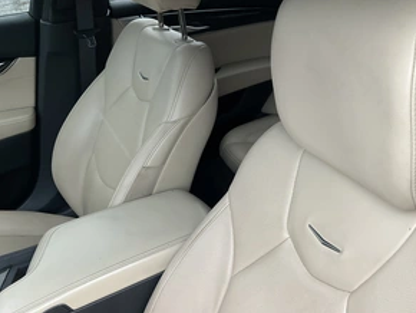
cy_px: 214
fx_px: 481
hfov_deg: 46.7
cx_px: 228
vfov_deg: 35.6
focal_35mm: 40
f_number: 1.8
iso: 64
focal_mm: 3
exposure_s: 1/102
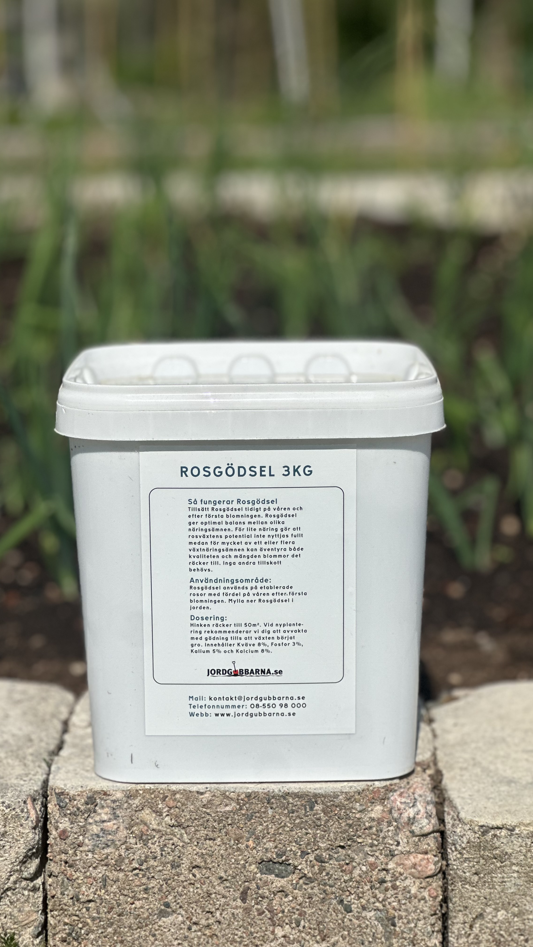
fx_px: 2111
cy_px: 474
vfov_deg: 25.3
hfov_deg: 14.4
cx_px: 269
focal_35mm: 84
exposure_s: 1/2137
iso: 32
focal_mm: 9
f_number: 2.8
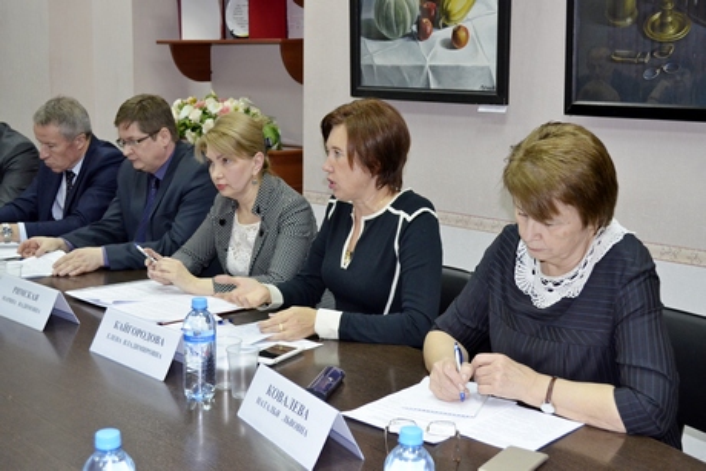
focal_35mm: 48
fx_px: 942
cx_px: 353
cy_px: 236
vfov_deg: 28.1
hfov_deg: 41.1
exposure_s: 1/60
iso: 1400
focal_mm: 32
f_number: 4.8
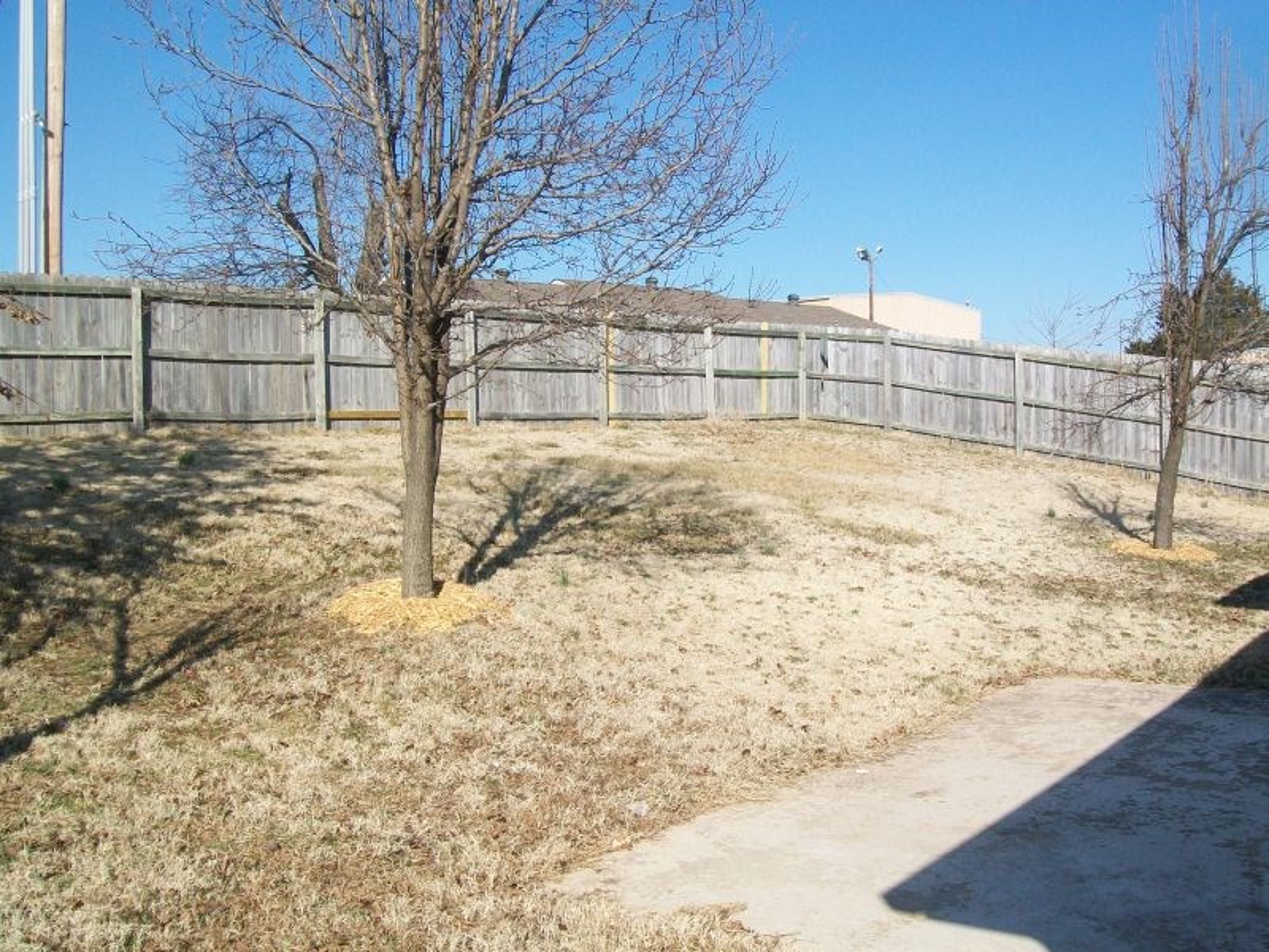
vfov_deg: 39.7
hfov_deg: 51.4
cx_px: 634
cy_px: 476
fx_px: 1320
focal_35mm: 36
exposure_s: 1/400
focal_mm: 6
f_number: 4.8
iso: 64
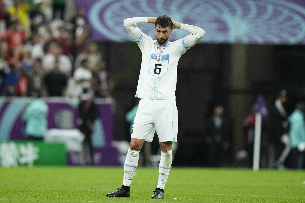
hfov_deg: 3.4
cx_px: 152
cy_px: 102
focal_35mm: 600
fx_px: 5083
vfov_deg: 2.3
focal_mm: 400
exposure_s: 1/1600
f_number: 3.2
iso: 2500
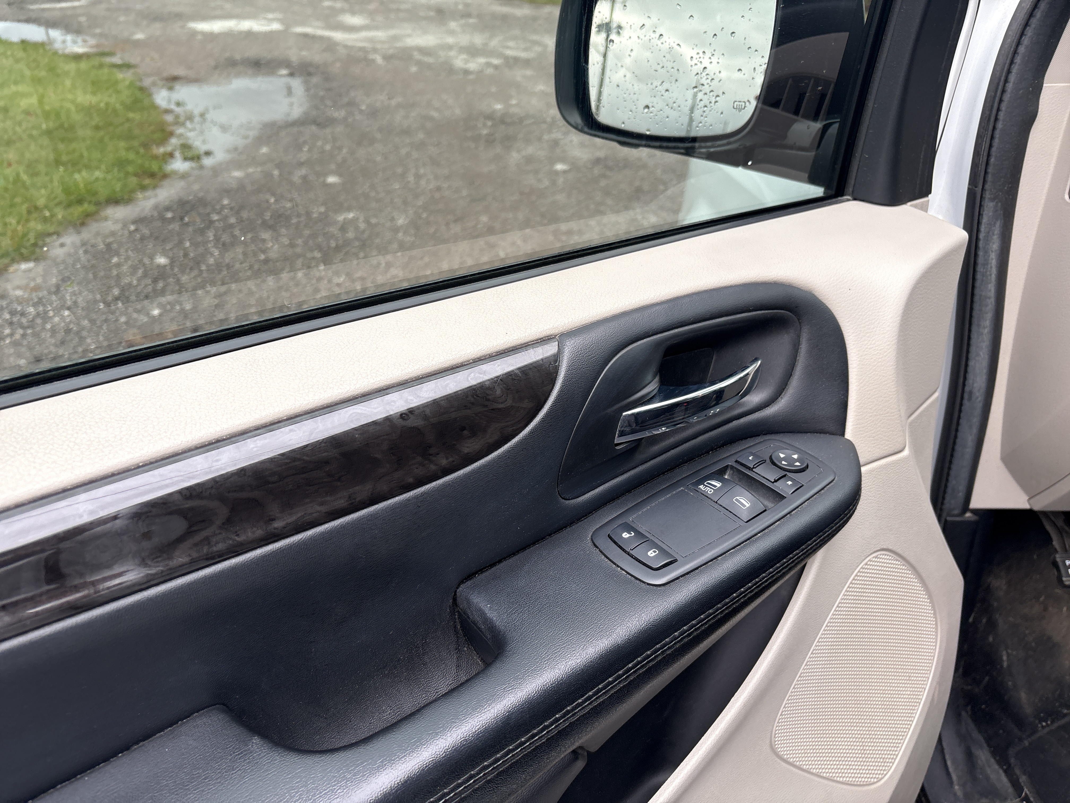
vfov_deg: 53.1
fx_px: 804
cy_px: 402
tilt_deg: -31.2
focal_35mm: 26
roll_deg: -0.4
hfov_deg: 67.3
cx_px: 535
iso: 40
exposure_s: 1/313
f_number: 1.6
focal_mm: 5.96
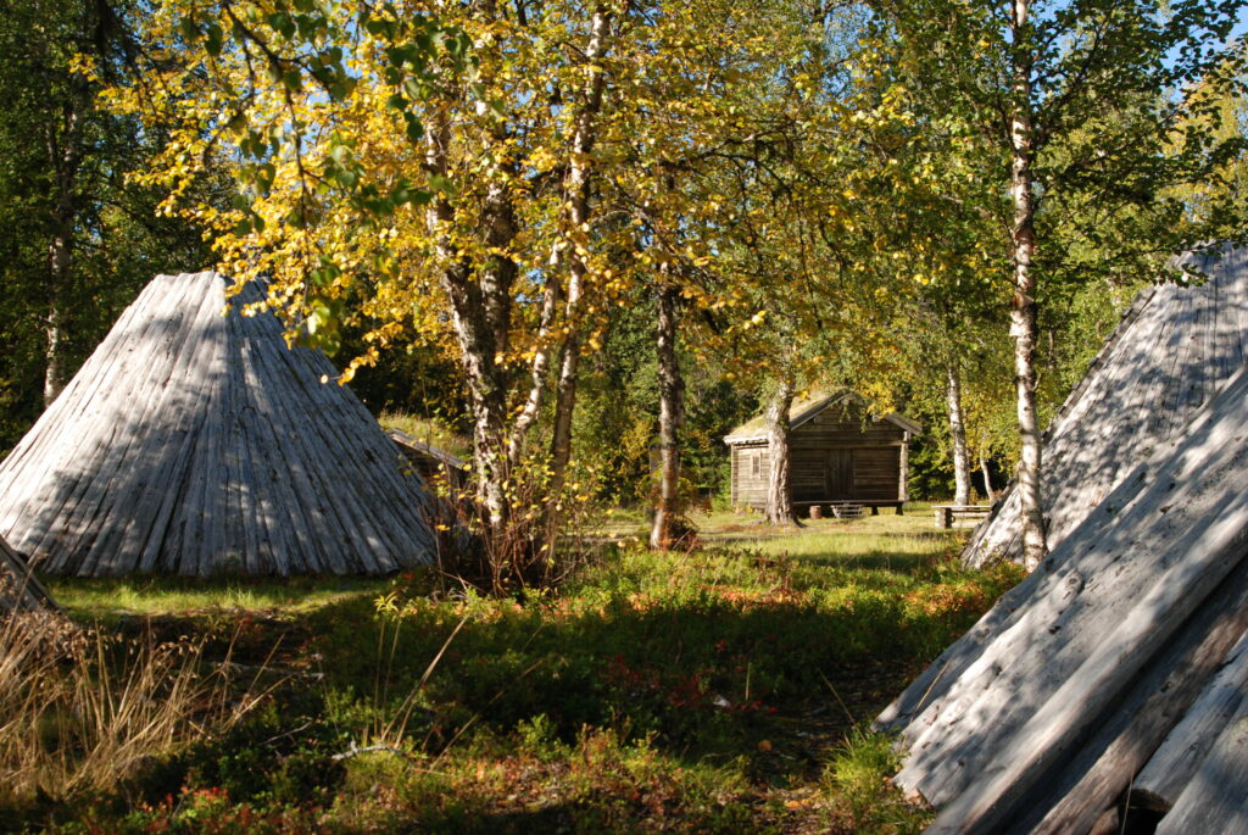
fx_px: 1457
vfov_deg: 32.0
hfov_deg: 46.4
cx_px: 624
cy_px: 418
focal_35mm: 42
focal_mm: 28
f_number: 7.1
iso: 200
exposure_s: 1/200
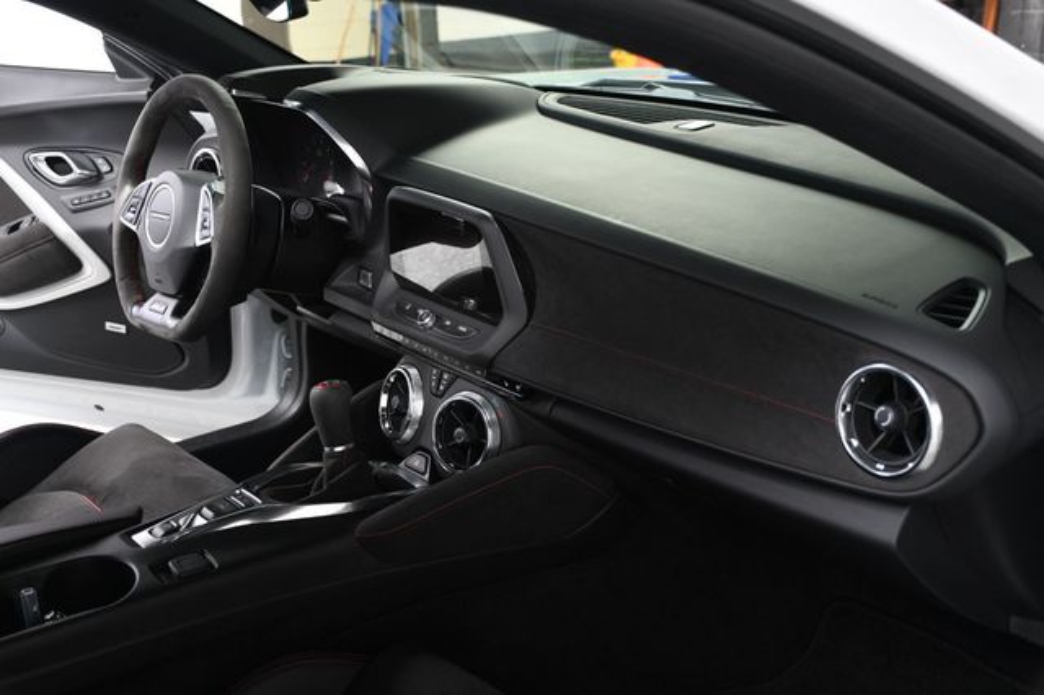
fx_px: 1304
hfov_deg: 43.6
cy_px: 348
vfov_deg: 29.8
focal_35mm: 45
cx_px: 522
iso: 100
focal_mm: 30
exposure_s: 1/200
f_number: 4
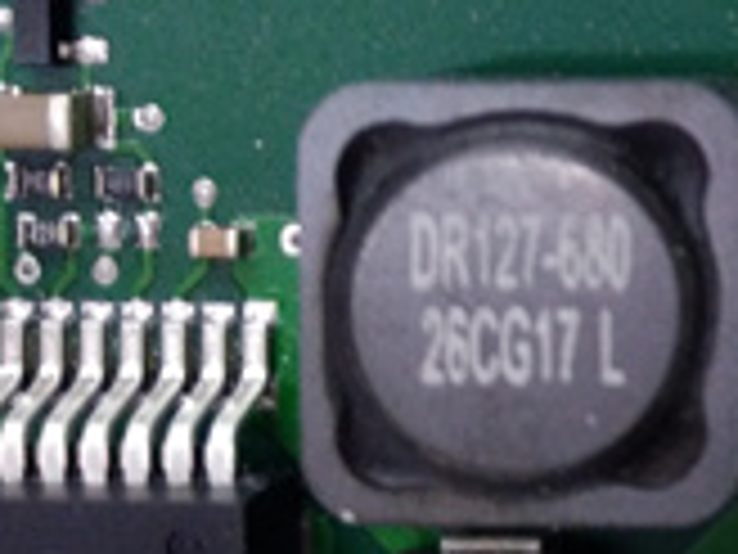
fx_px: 2111
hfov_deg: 17.1
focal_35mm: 99
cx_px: 1238
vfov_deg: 14.7
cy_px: 32
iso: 396
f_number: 2
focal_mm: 3.79
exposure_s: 1/33
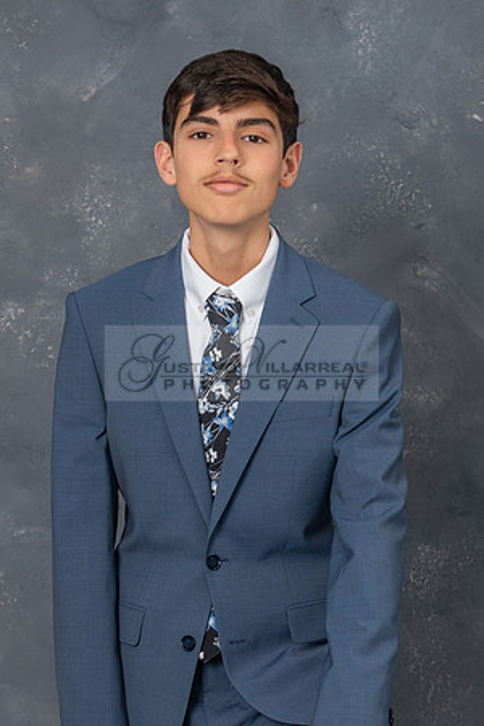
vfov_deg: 16.0
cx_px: 207
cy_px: 487
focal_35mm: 128
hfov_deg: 10.7
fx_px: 2583
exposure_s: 1/160
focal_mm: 52
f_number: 5.6
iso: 200
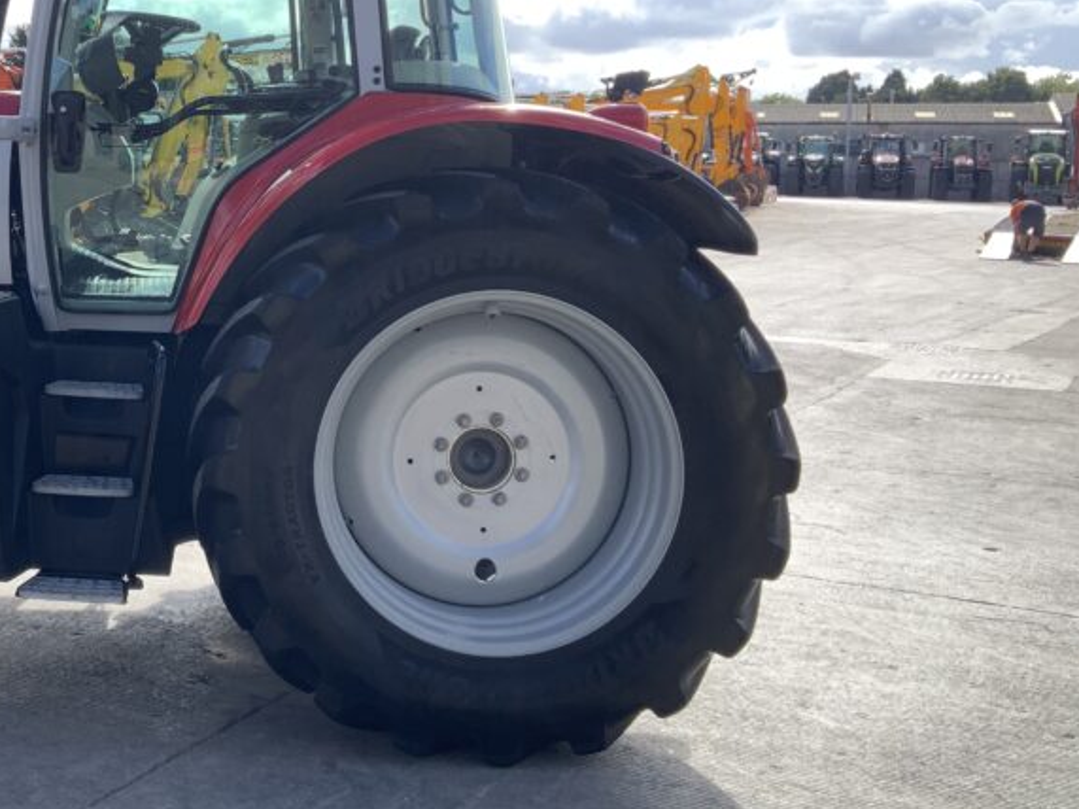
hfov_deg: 35.2
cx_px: 163
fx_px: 1621
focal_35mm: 52
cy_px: 240
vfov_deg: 27.8
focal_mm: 3
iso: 16
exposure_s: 1/394
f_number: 1.8
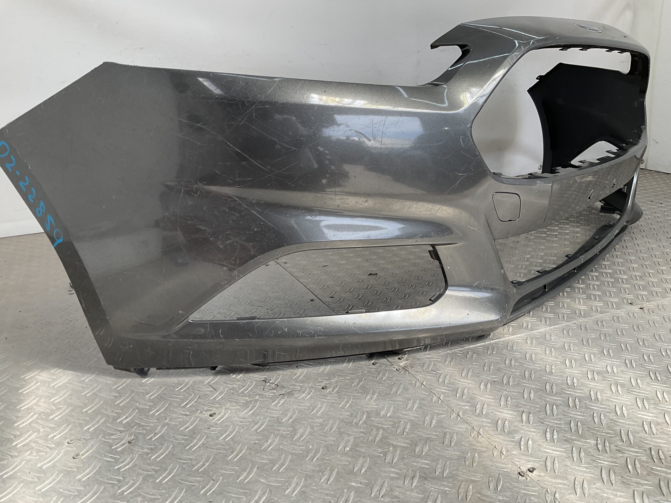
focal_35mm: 29
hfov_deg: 61.7
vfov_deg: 48.2
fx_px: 562
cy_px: 252
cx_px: 336
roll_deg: -0.4
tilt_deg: -17.7
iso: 16
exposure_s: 1/324
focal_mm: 3
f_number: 1.8
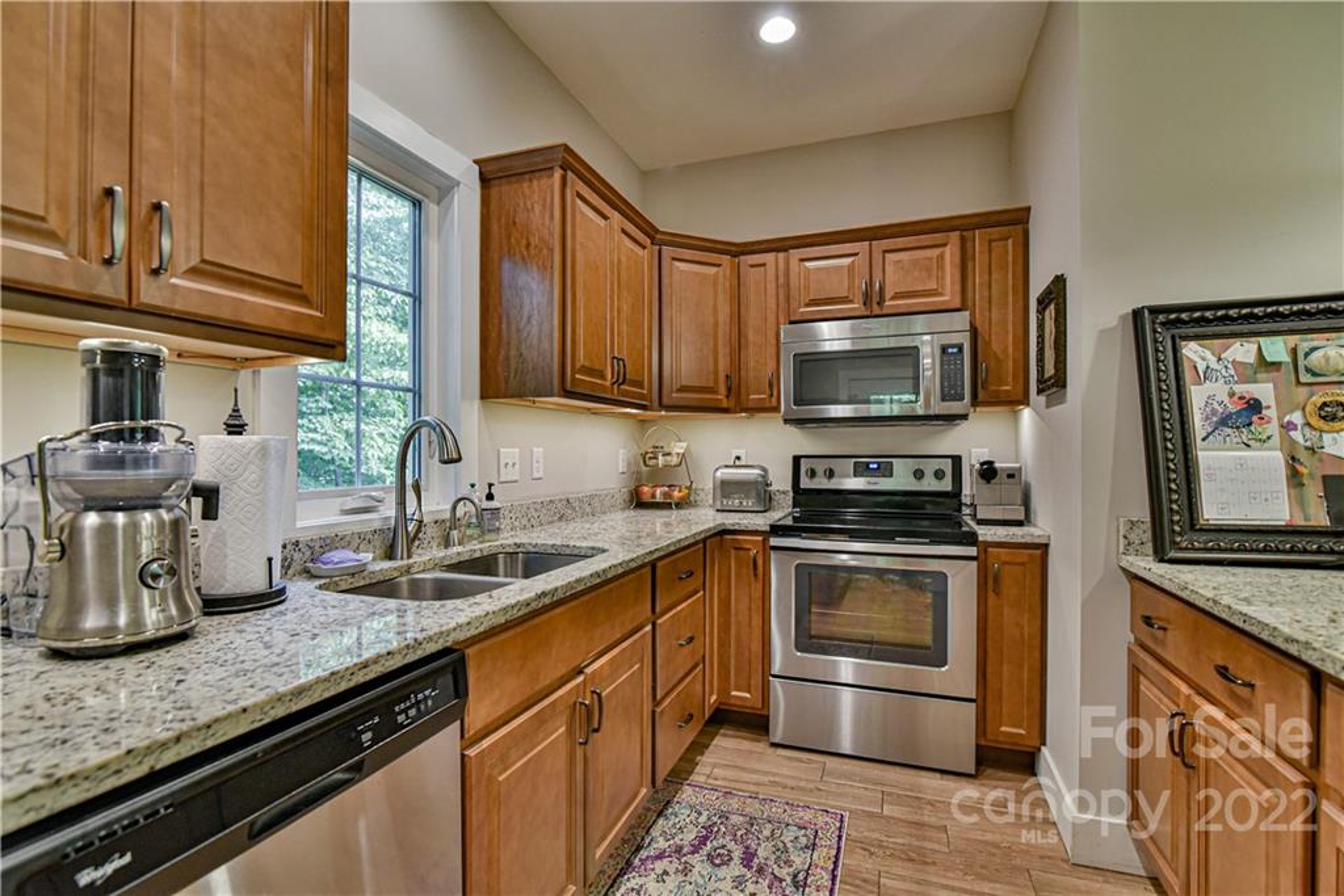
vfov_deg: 73.8
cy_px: 448
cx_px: 672
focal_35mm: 16
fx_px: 597
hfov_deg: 96.7
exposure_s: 1/100
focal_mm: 16
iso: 1600
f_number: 5
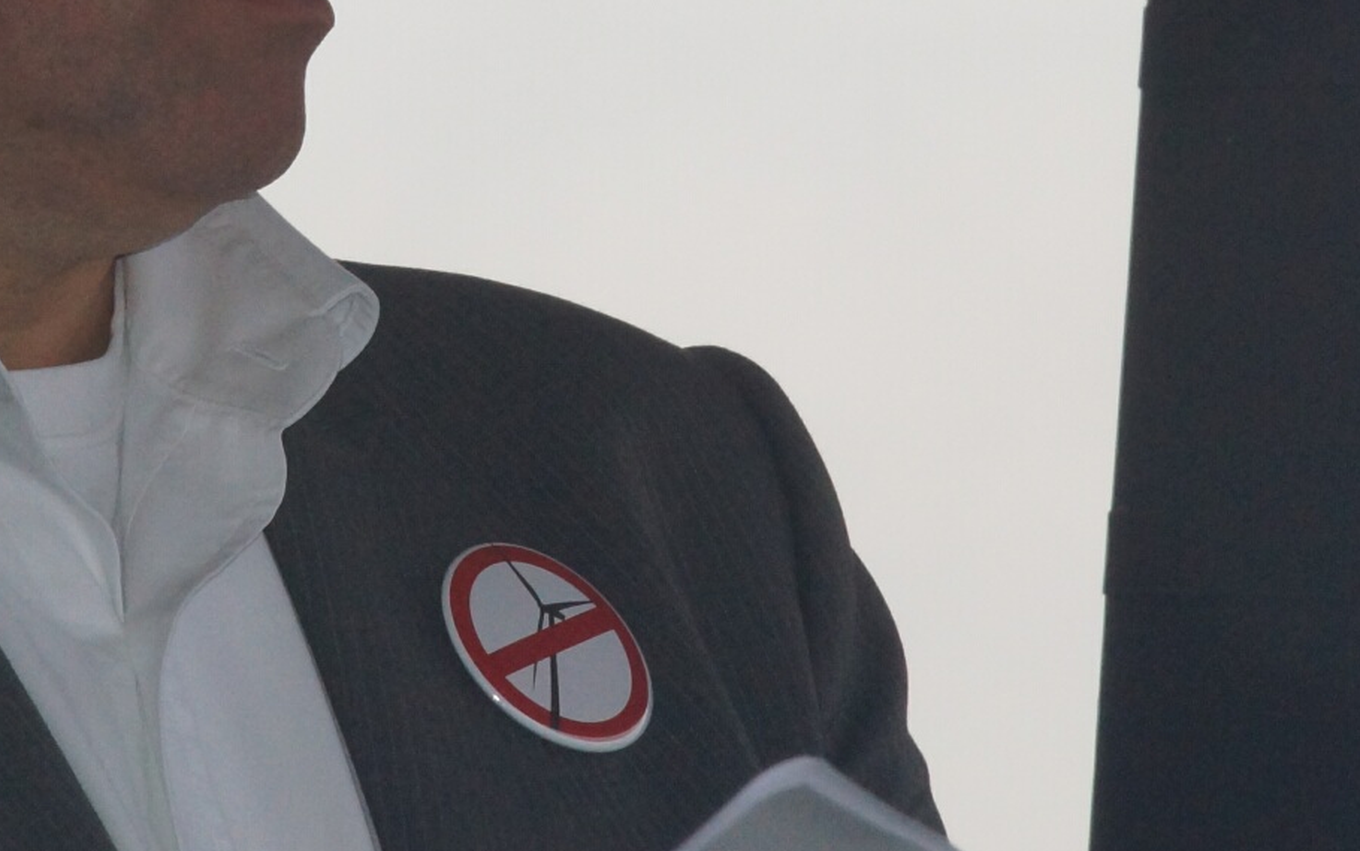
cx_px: 457
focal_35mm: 605
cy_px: 0
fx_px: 22427
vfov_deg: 2.2
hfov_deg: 3.5
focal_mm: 150
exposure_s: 1/250
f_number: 16
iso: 800
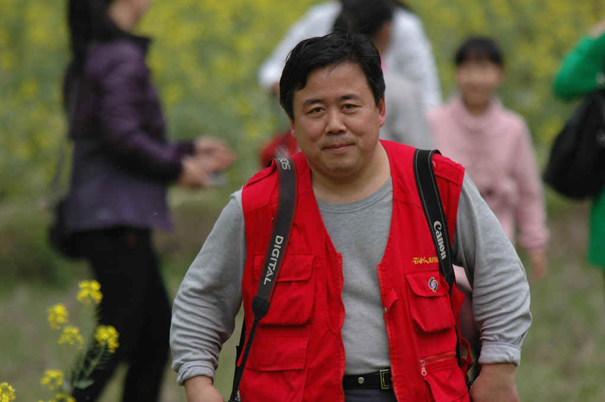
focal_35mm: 600
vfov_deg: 2.3
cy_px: 201
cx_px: 302
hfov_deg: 3.4
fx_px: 10075
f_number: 6
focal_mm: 400
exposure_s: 1/320
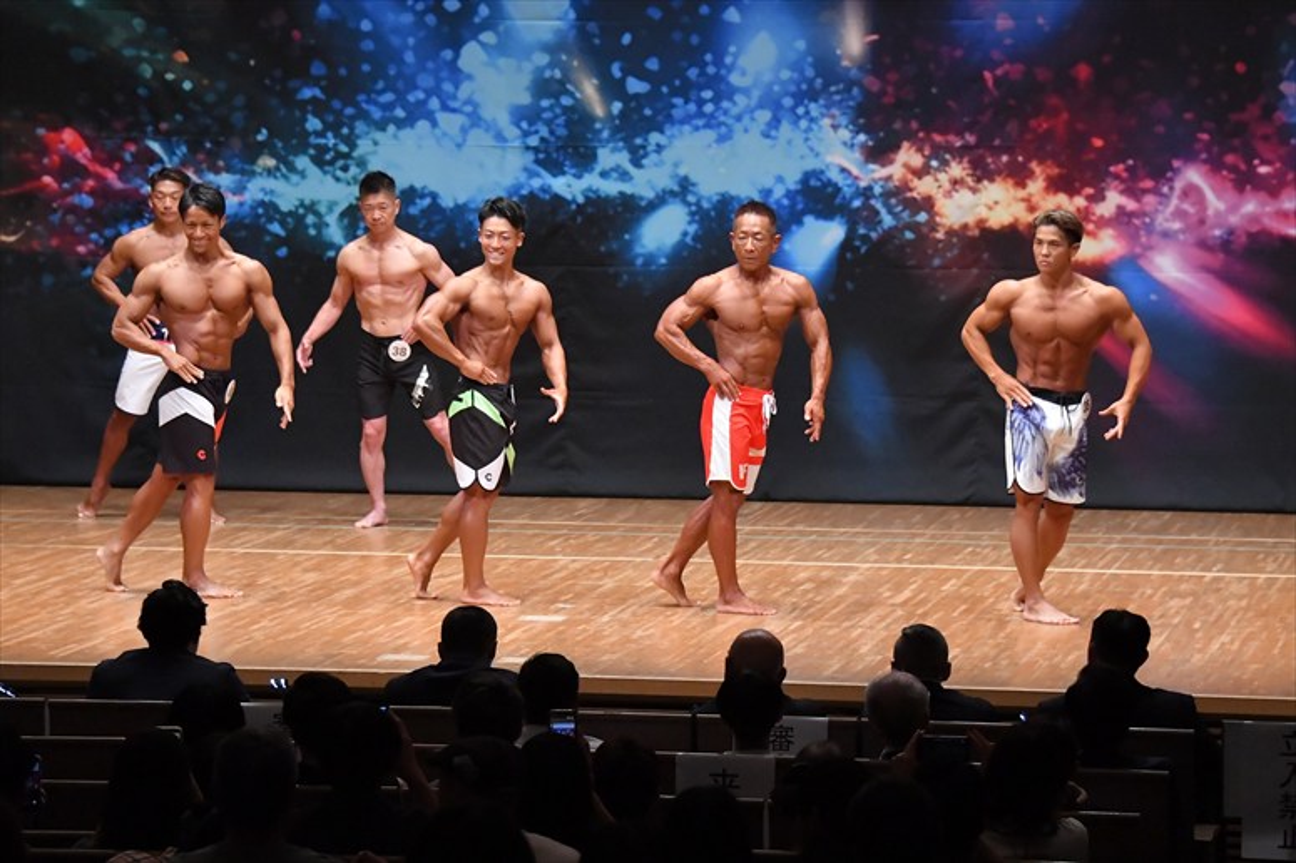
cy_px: 432
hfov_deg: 13.1
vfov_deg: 8.7
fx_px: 5649
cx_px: 648
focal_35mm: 157
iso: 8000
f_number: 5.6
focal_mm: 105
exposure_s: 1/400
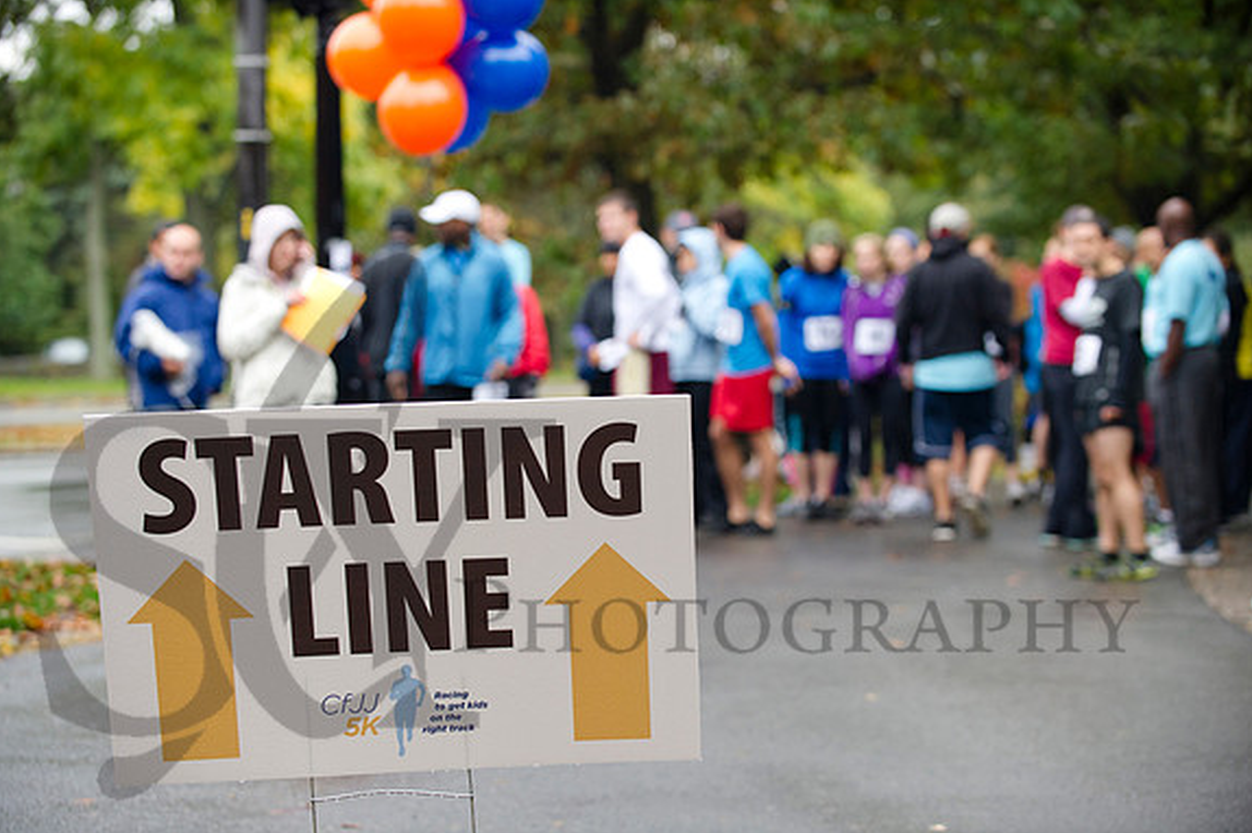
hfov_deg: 20.6
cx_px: 624
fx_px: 3441
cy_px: 416
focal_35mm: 99
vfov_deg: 13.8
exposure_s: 1/250
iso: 1600
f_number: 4
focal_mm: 98
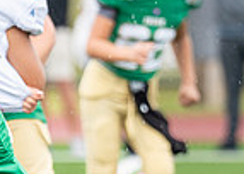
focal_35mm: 1001
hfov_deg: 2.0
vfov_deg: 1.4
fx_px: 6933
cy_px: 143
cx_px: -115
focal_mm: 159
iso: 400
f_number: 2.8
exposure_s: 1/1000
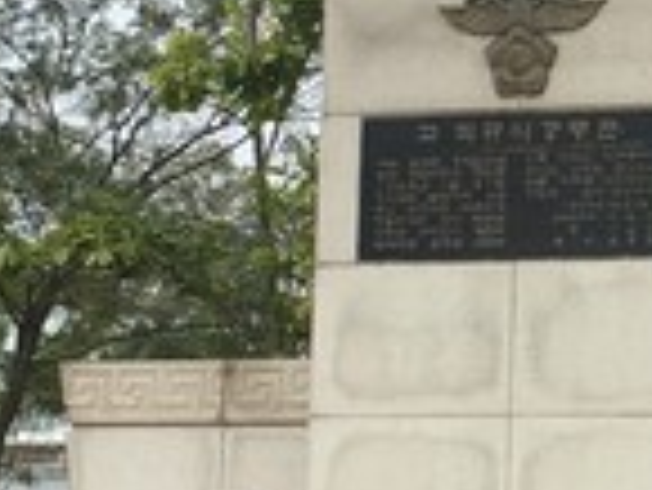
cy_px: 148
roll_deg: -0.6
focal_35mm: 160
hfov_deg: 11.7
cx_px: 1007
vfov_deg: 9.3
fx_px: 3016
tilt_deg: +7.2
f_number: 2.2
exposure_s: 1/509
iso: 25
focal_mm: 4.15
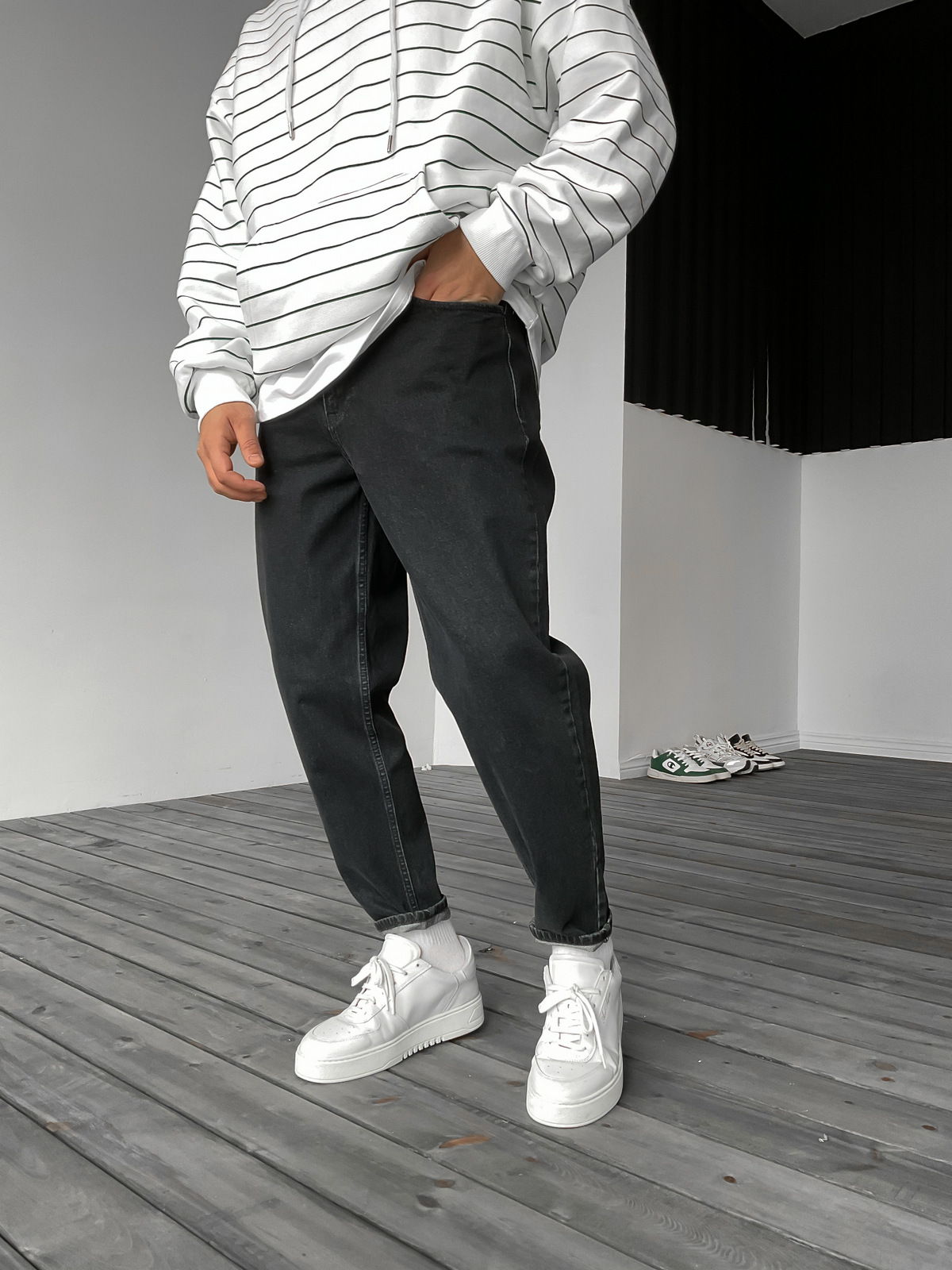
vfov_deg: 61.7
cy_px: 635
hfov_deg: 48.2
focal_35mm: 29
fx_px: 1063
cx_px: 476
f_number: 1.8
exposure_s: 1/90
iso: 64
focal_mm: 3
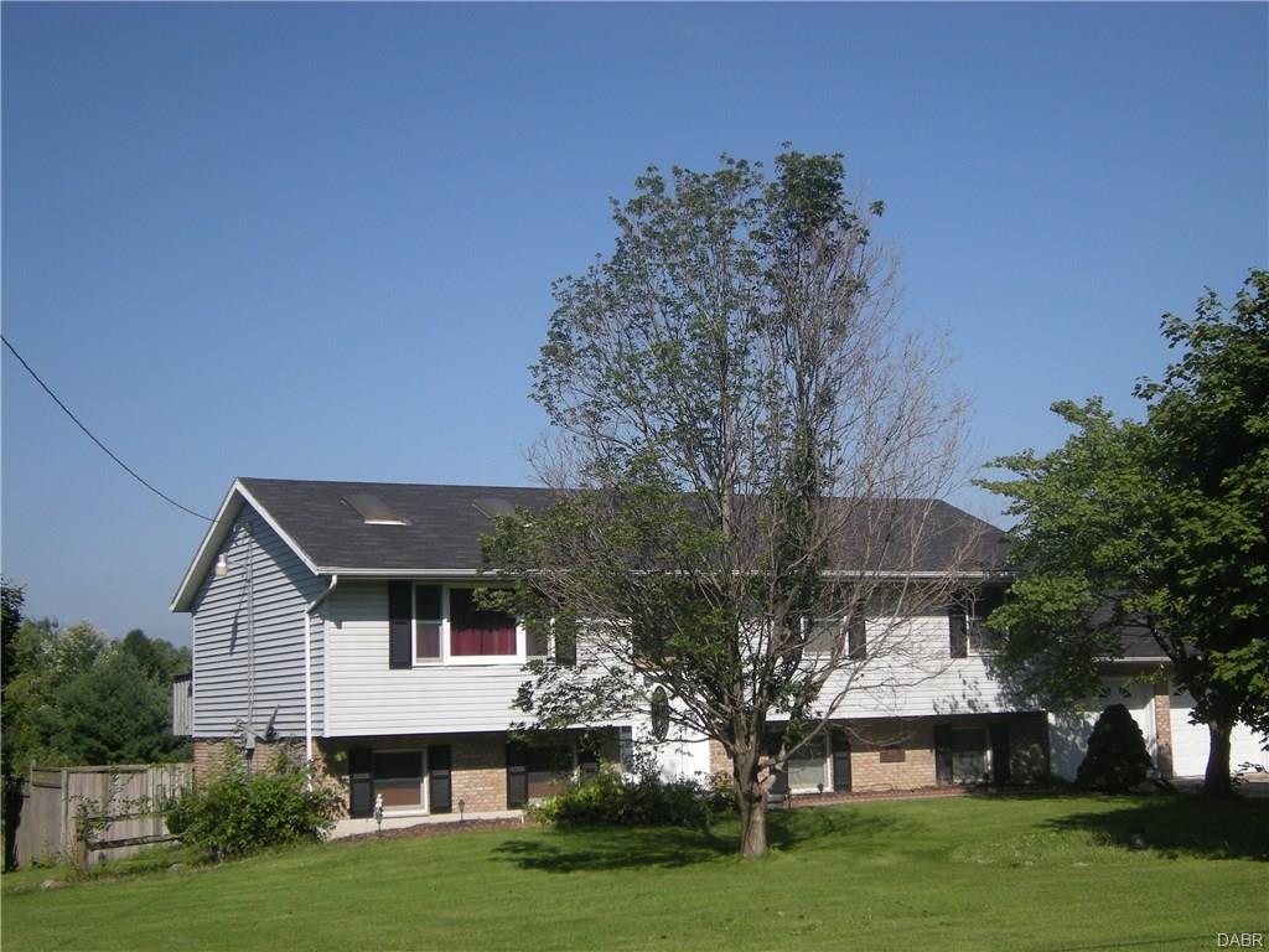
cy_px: 476
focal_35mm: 52
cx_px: 634
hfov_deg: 36.8
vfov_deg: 28.0
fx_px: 1906
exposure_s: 1/215
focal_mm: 8.8
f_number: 7.6
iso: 64
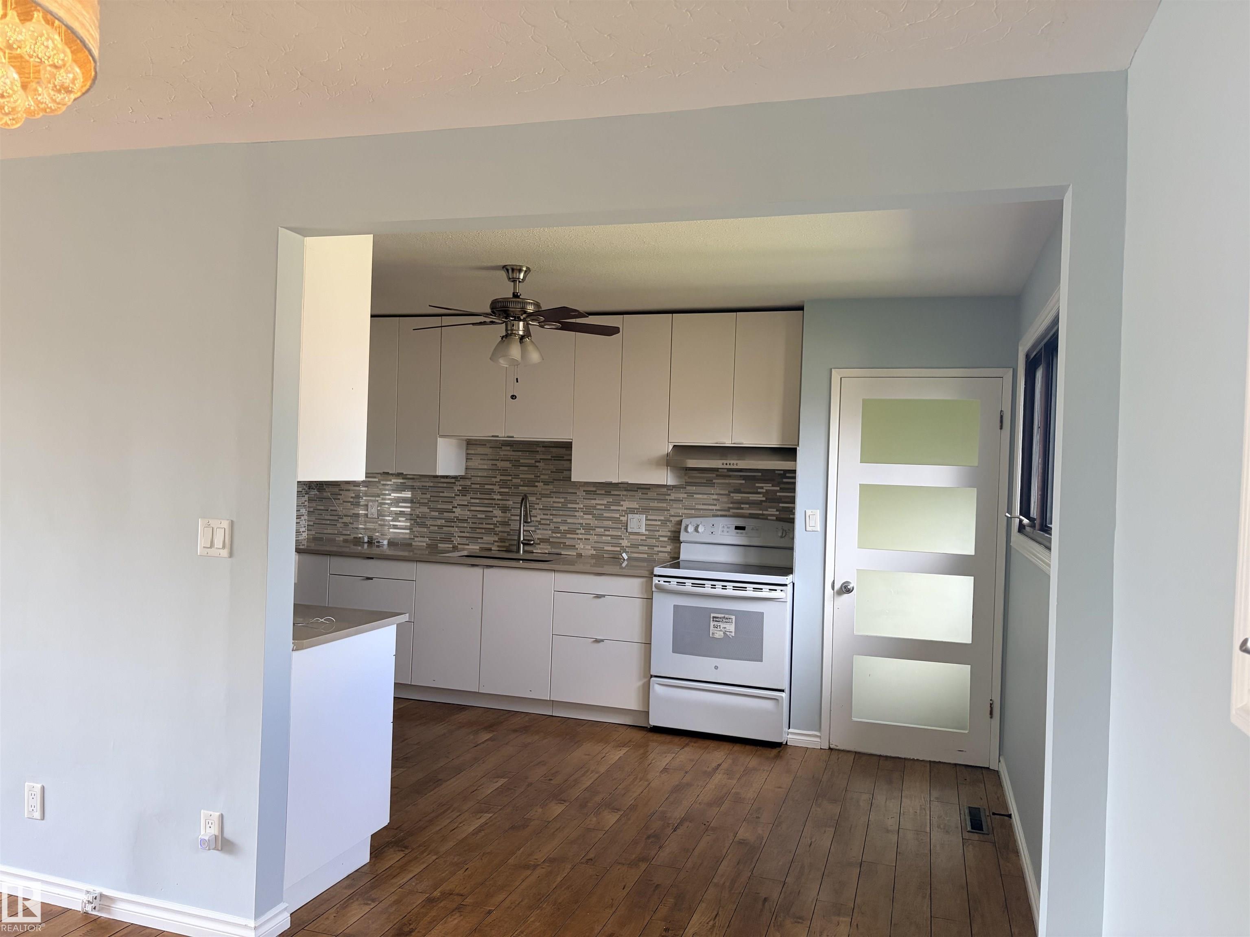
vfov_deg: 53.1
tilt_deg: +1.0
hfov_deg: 67.3
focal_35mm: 26
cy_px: 468
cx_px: 625
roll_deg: -2.0
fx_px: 939
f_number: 1.6
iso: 125
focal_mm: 5.96
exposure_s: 1/129
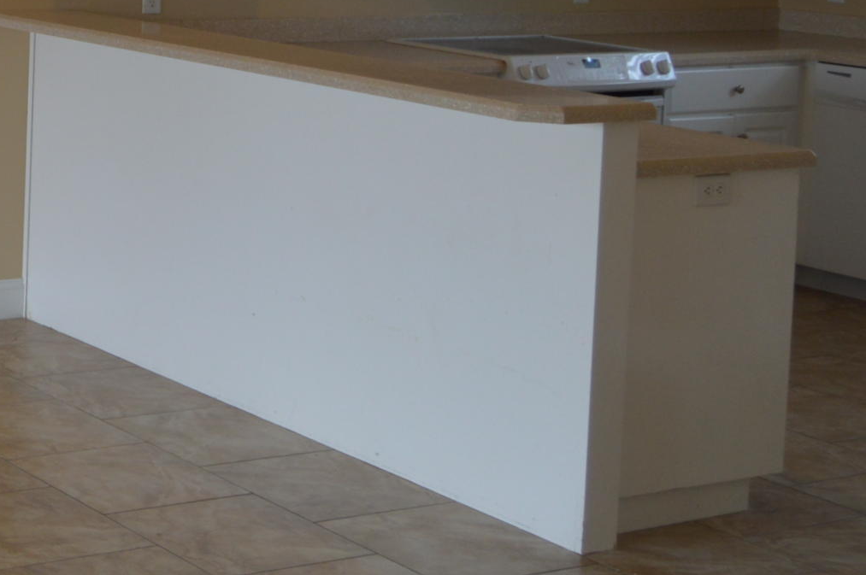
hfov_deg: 22.5
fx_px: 1922
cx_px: -286
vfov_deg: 16.5
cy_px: -56
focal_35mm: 80
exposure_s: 1/125
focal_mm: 18
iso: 320
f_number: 3.5
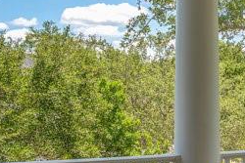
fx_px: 436
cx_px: 242
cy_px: 95
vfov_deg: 21.2
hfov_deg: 29.4
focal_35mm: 64
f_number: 5.6
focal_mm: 16
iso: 100
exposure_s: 1/320
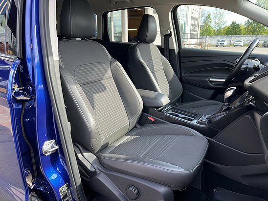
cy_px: 100
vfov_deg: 53.0
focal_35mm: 26
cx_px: 134
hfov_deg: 67.3
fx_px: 201
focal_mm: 5.7
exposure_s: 1/323
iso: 50
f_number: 1.5
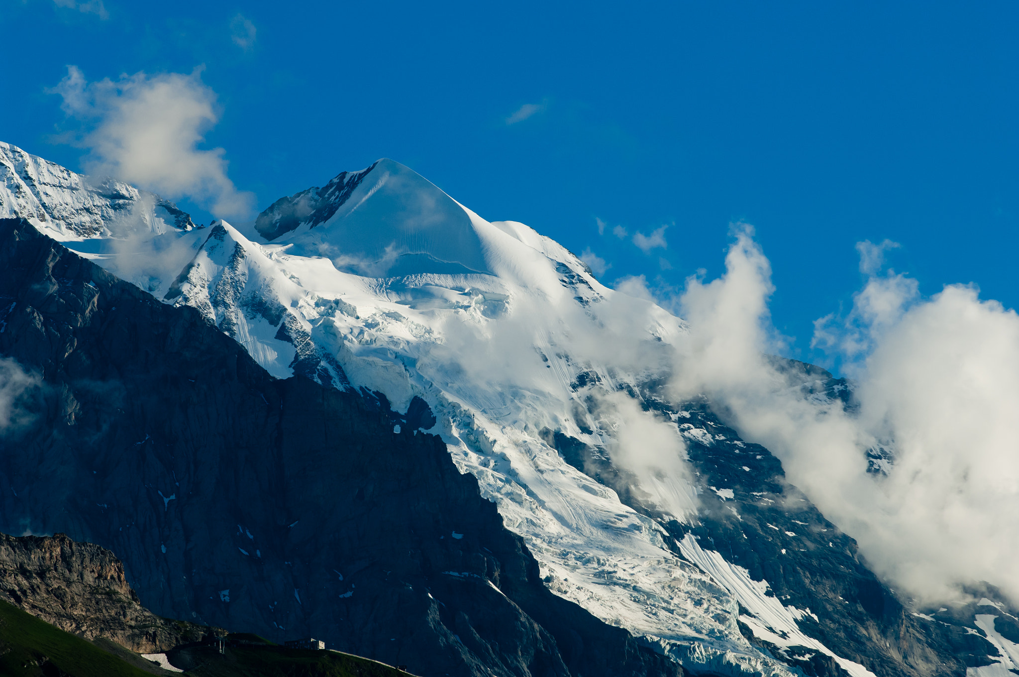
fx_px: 7845
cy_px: 338
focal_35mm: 278
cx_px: 510
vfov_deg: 4.9
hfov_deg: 7.4
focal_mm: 185
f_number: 8
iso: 200
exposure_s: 1/800
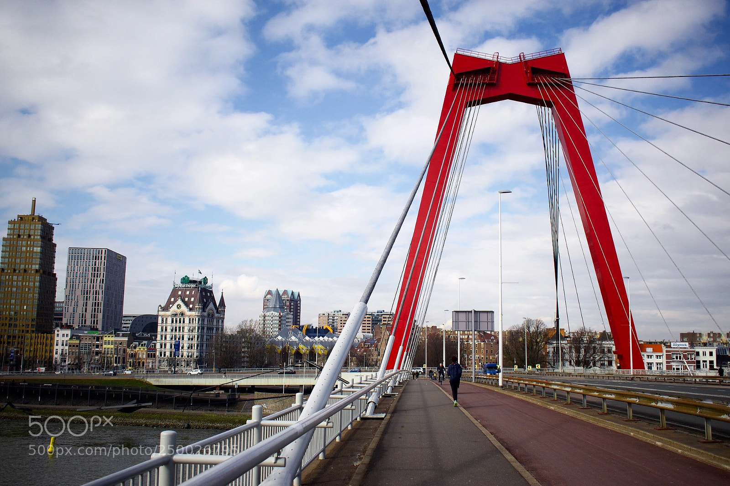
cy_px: 243
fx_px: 730
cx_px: 365
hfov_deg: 53.1
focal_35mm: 36
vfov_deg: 36.9
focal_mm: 24
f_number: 4
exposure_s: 1/4000
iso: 400
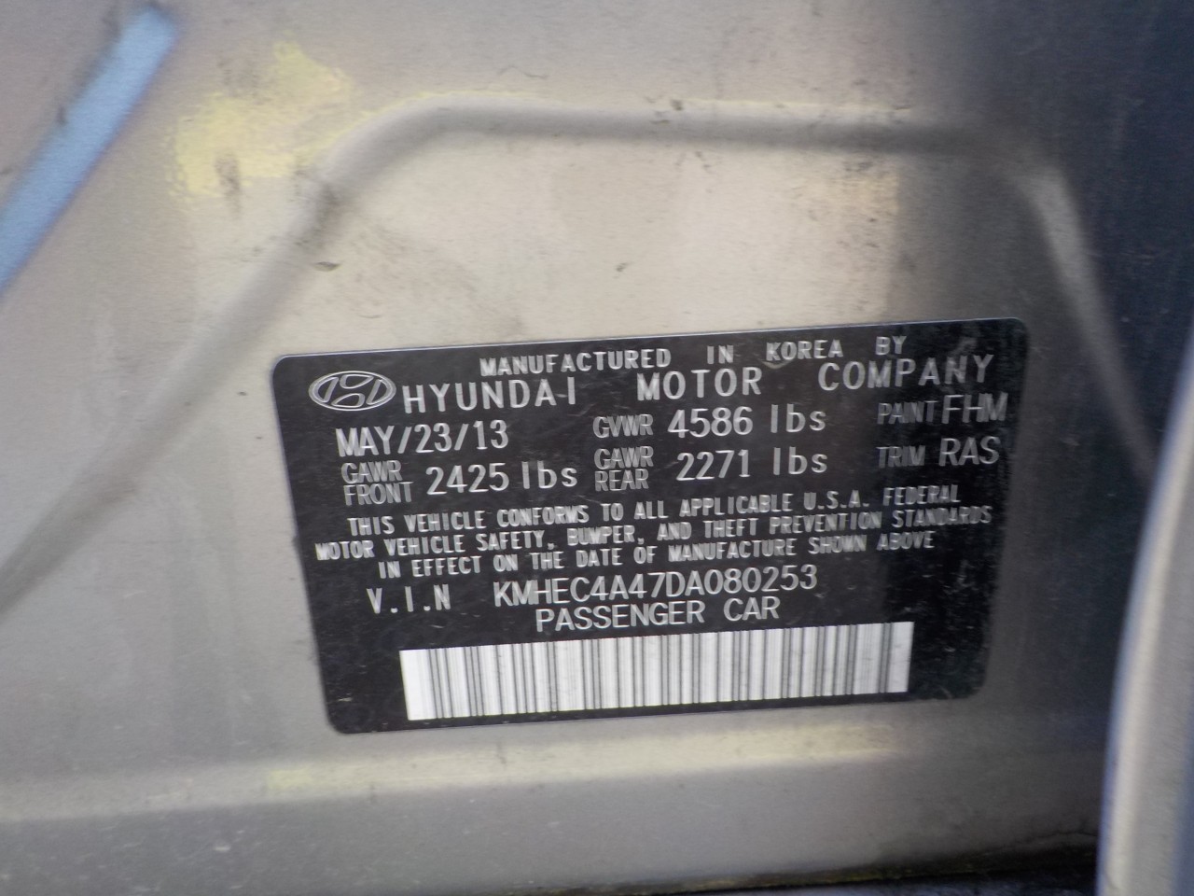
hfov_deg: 60.0
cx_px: 597
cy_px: 448
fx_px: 1035
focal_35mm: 30
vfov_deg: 46.8
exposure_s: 1/40
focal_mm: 4.1
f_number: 3.3
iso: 125
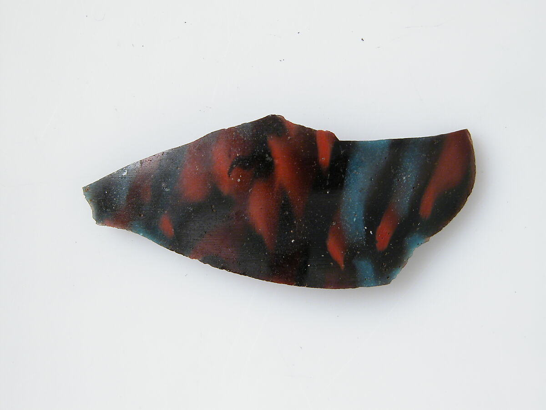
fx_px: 1215
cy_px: 205
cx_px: 273
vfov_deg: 19.1
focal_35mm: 77
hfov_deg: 25.3
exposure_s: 1/5.6
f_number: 6.8
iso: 100
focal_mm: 19.9
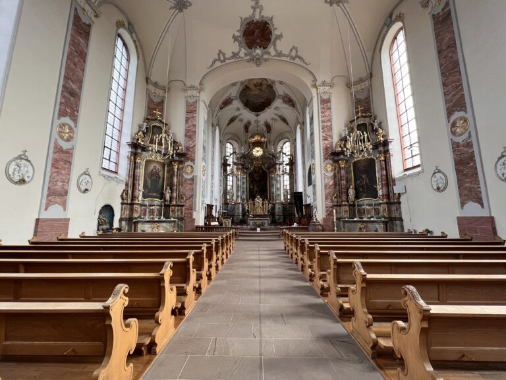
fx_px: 190
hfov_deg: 106.2
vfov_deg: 89.9
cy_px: 190
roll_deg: +0.4
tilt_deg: +8.2
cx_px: 253
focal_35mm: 13
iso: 200
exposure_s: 1/99
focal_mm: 1.57
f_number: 1.8
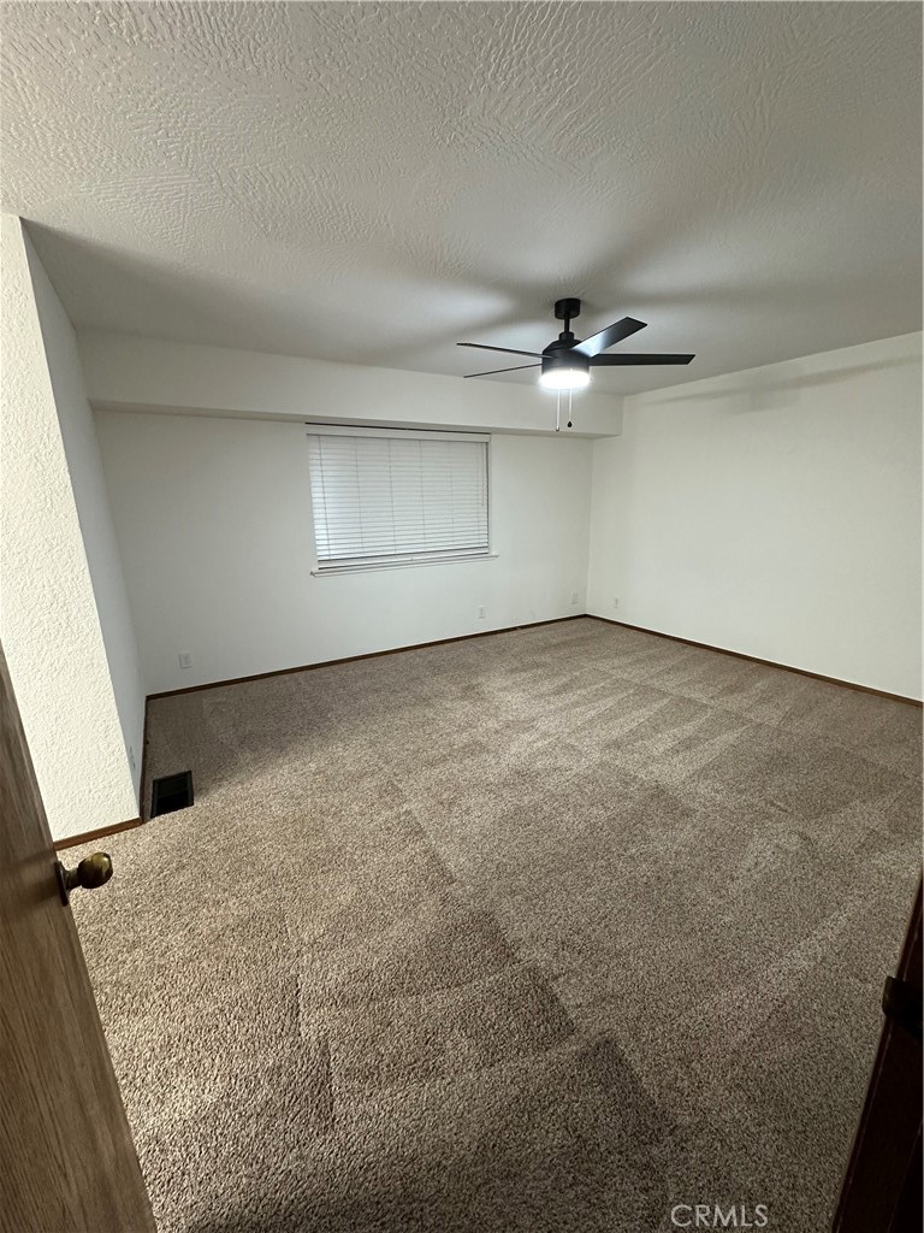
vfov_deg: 102.1
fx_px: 498
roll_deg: +0.3
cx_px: 462
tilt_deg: -13.7
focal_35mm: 14
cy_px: 616
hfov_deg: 85.7
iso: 400
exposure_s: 1/60
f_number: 2.2
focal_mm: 2.22
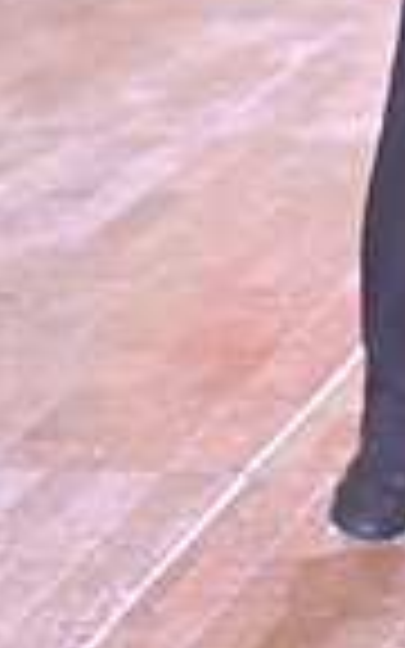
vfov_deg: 5.0
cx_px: 785
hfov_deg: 3.1
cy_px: -202
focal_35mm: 418
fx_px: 7382
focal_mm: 102
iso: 3200
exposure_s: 1/320
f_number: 5
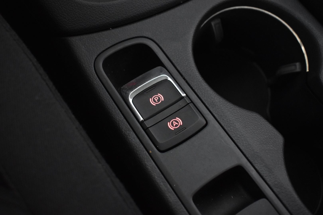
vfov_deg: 31.9
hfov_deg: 46.4
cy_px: 108
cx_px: 162
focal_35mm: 42
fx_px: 377
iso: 3200
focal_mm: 28
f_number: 4.2
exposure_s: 1/20
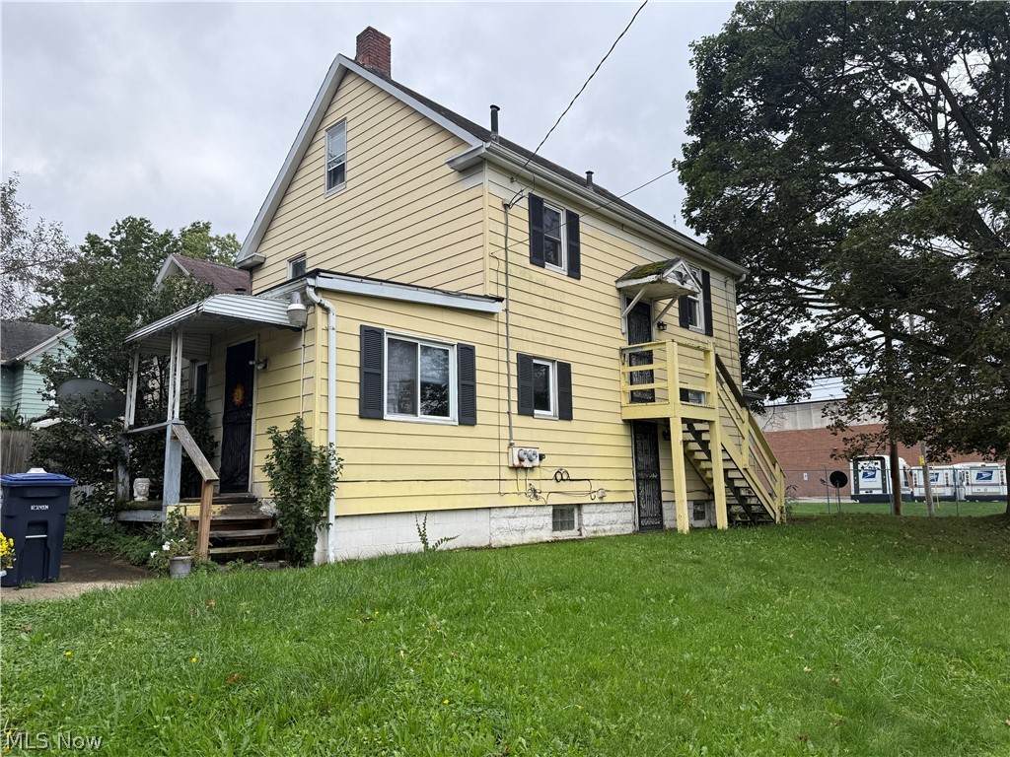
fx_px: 700
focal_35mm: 24
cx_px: 505
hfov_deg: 71.6
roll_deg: +0.8
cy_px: 378
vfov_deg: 56.8
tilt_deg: +9.6
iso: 80
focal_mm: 6.76
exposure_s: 1/1091
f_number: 1.78
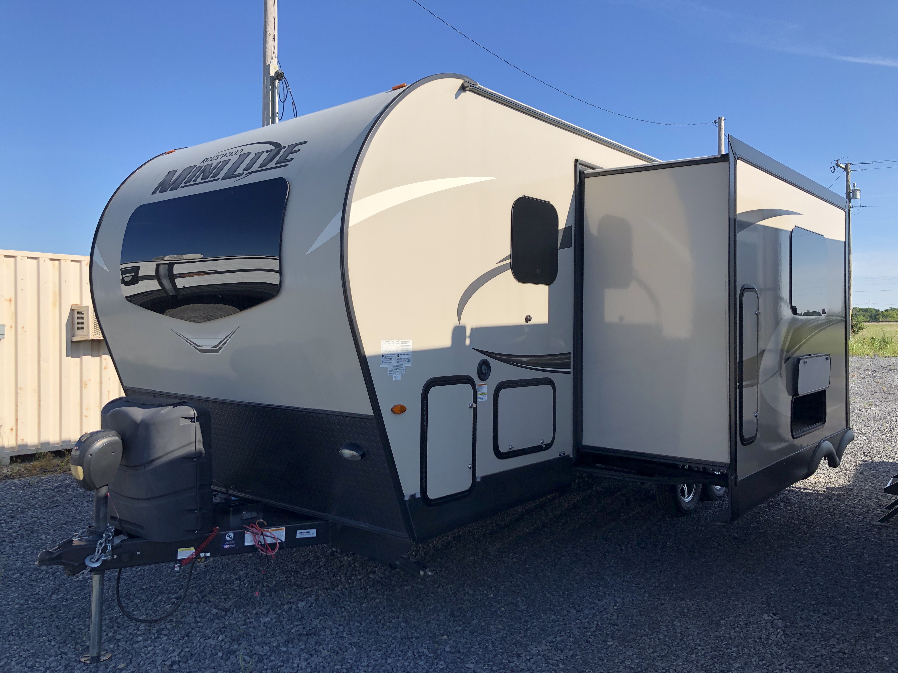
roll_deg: +0.5
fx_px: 726
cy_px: 336
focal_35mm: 28
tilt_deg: -1.9
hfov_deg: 63.4
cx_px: 449
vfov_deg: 49.7
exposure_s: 1/1715
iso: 20
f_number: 1.8
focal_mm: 3.99
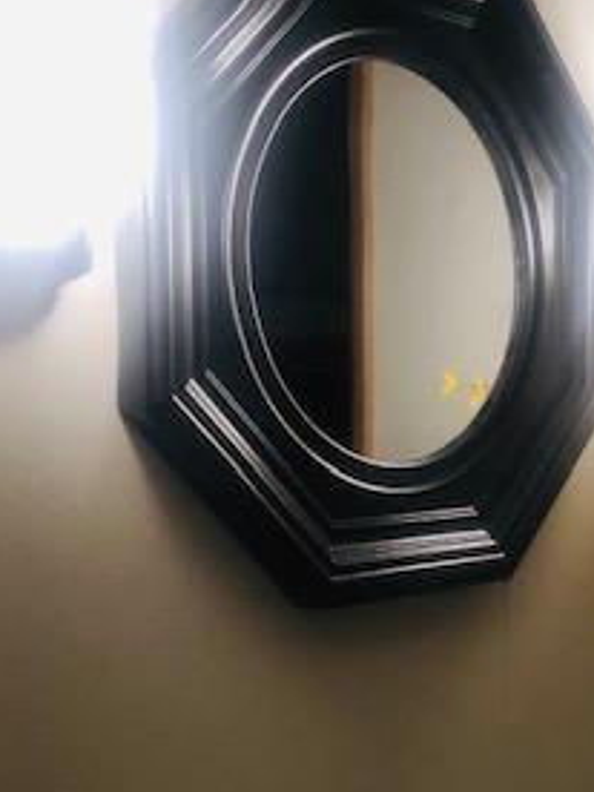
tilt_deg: -7.3
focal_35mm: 65
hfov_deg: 21.8
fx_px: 1487
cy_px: 585
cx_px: 583
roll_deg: +0.0
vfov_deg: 29.4
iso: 40
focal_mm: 4
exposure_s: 1/30
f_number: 1.8
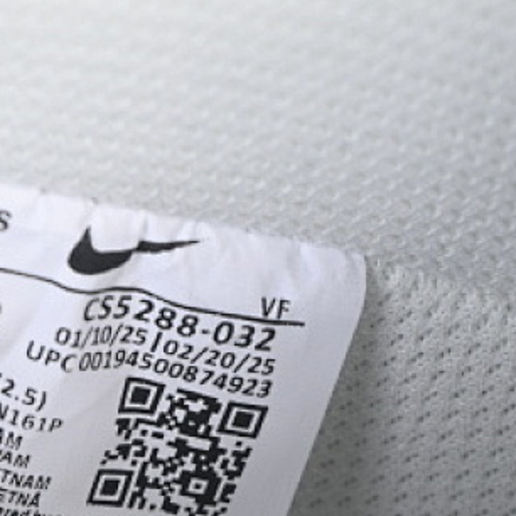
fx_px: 3795
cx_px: 118
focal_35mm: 225
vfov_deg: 7.8
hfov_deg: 7.8
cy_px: 440
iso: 160
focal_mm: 50
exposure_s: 1/80
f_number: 7.1
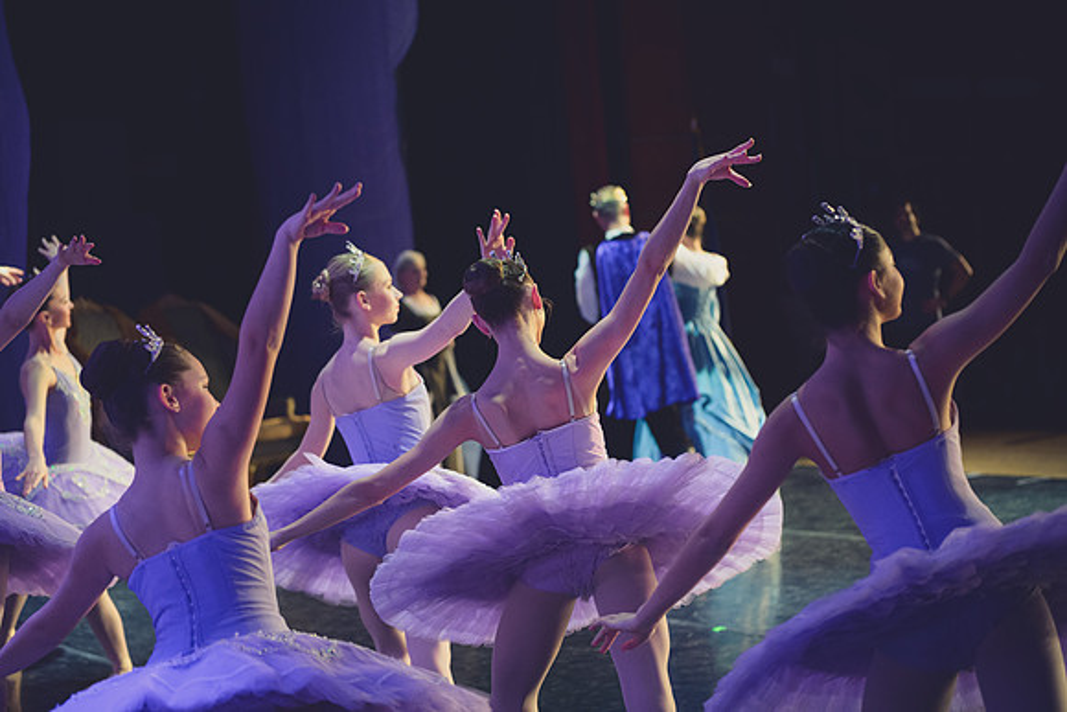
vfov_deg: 19.5
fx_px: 2075
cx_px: 534
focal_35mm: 70
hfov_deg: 28.8
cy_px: 356
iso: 4000
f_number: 2.8
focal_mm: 70
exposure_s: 1/320
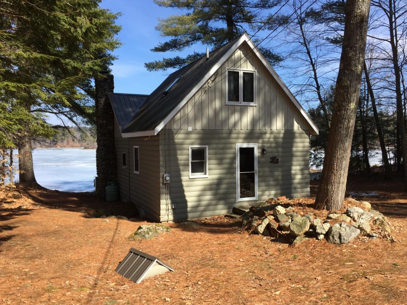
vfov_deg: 46.8
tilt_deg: -1.7
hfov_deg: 60.0
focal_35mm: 30
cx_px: 205
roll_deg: +0.3
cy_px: 155
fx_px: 353
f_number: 2.2
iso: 32
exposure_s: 1/1364
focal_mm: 4.15
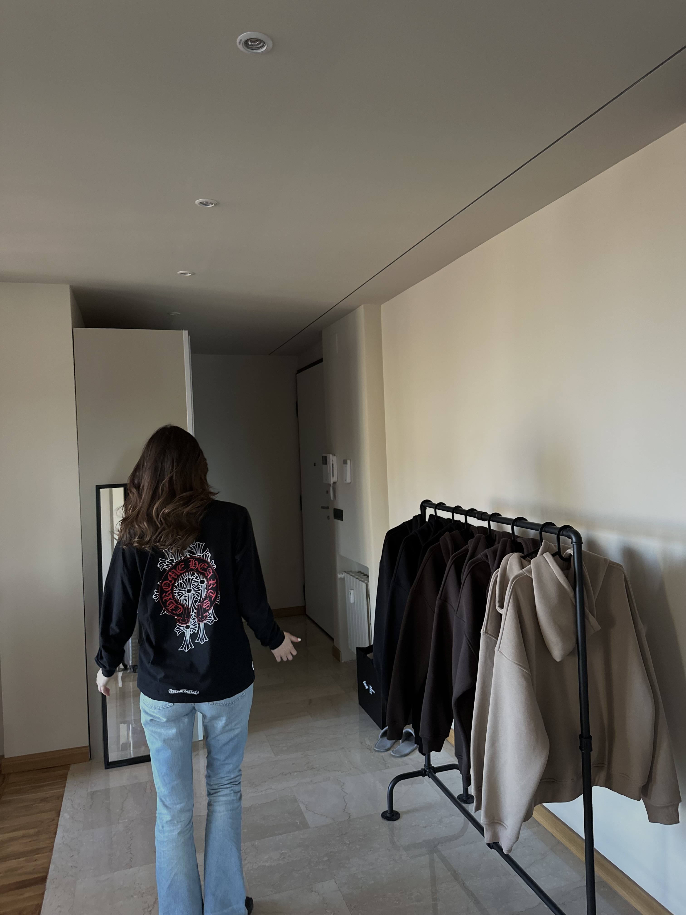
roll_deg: +1.4
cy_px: 458
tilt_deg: +0.1
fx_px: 634
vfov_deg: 71.6
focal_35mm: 24
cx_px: 343
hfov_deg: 56.8
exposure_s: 1/60
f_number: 1.78
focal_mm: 6.86
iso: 250
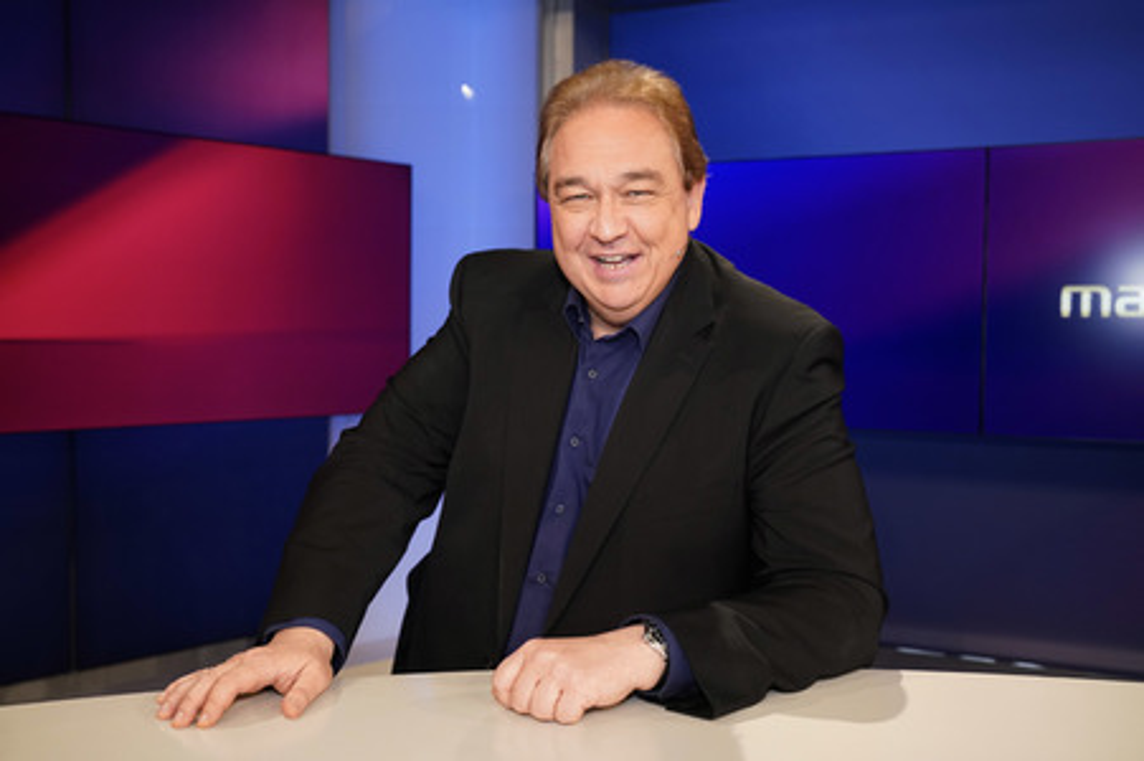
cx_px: 572
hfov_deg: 55.8
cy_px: 380
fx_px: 1080
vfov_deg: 38.8
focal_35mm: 34
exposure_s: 1/125
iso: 2000
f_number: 5
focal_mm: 34
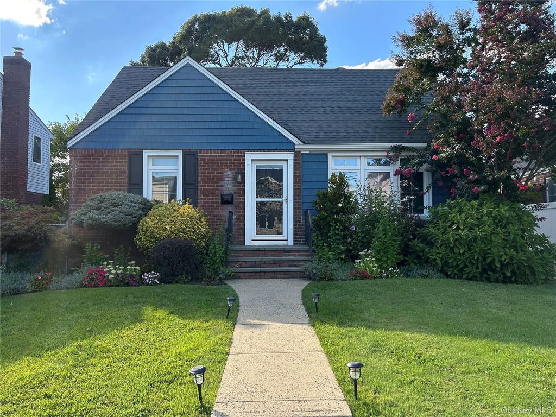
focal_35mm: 26
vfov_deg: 53.1
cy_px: 208
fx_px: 418
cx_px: 278
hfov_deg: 67.3
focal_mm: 5.7
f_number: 1.5
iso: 50
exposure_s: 1/2045
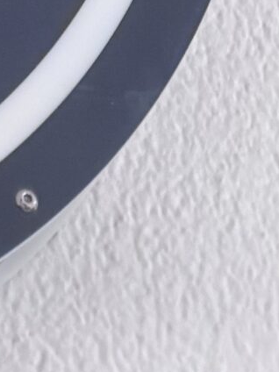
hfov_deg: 9.6
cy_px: 1022
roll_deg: -0.5
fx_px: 1558
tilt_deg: -8.0
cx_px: 529
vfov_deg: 10.6
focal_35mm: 145
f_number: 1.78
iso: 200
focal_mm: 6.76
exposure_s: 1/84
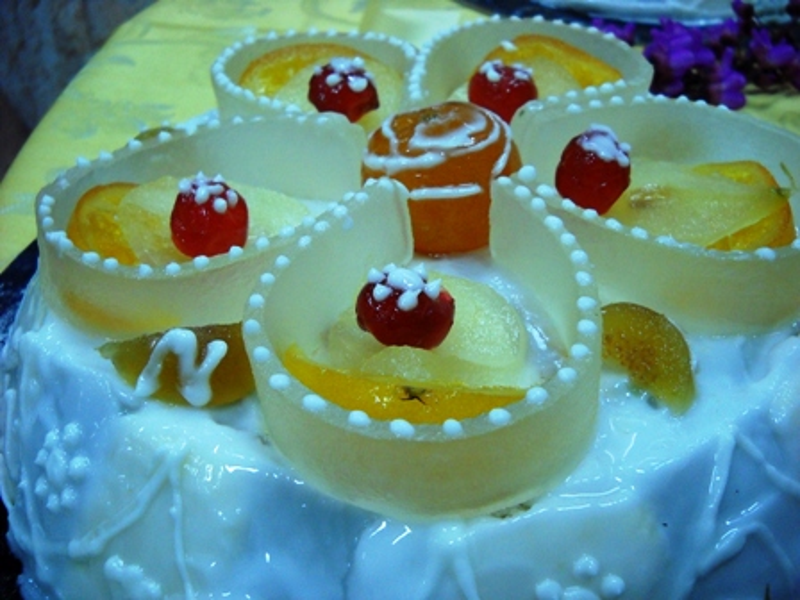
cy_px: 300
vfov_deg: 35.1
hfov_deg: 45.8
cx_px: 400
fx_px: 948
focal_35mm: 41
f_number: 3.1
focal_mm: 6.72
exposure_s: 1/54
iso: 400
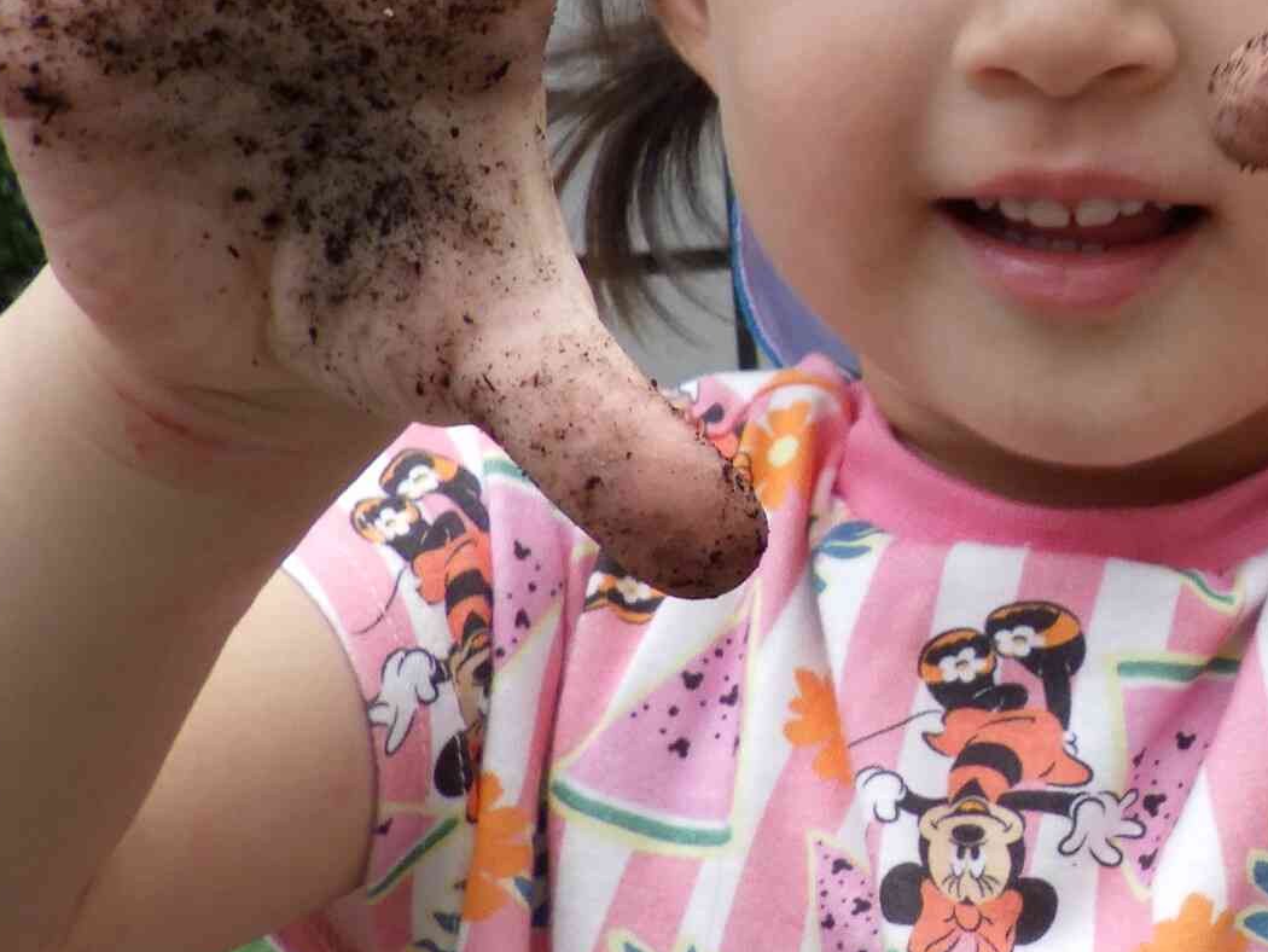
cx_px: 1618
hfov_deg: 22.1
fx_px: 2931
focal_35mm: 80
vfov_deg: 18.3
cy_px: 176
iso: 125
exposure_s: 1/320
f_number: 4.2
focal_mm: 5
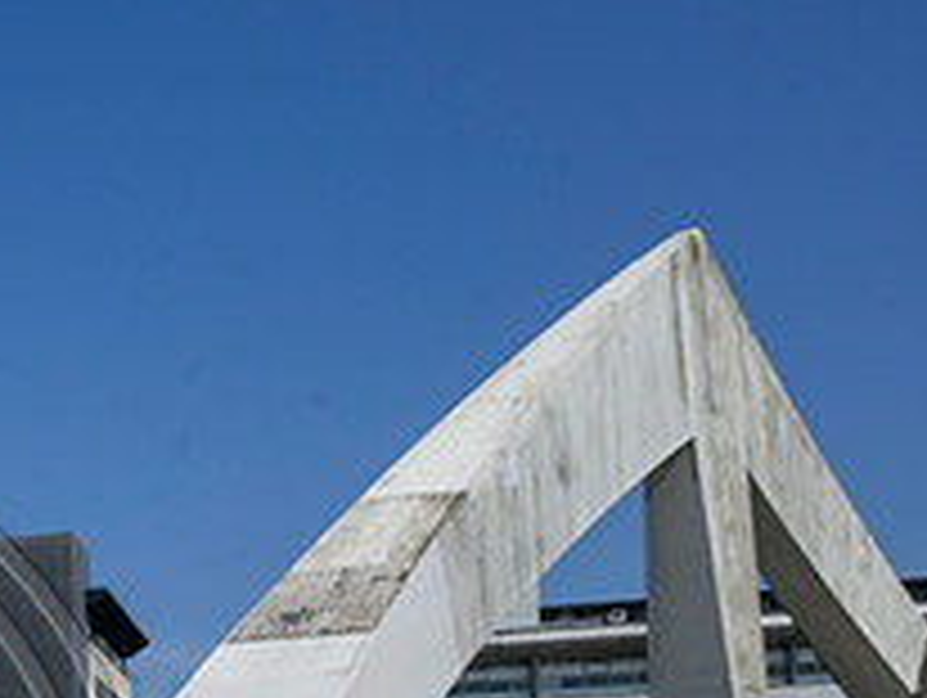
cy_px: 865
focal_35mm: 73
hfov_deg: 21.9
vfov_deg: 19.0
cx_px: -485
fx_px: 1957
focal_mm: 24
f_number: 11
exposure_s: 1/500
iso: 200
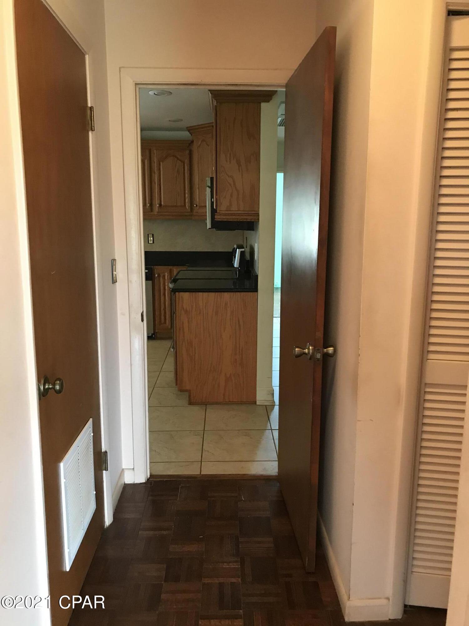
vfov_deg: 63.4
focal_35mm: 28
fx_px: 506
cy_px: 313
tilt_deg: -9.0
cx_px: 234
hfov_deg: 49.7
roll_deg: +1.2
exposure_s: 1/15
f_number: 1.8
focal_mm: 3.99
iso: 80
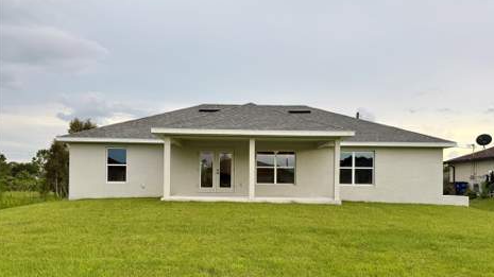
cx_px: 250
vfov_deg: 42.4
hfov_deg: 69.9
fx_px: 353
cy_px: 179
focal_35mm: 27
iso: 80
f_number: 1.78
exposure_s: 1/702
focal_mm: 6.76
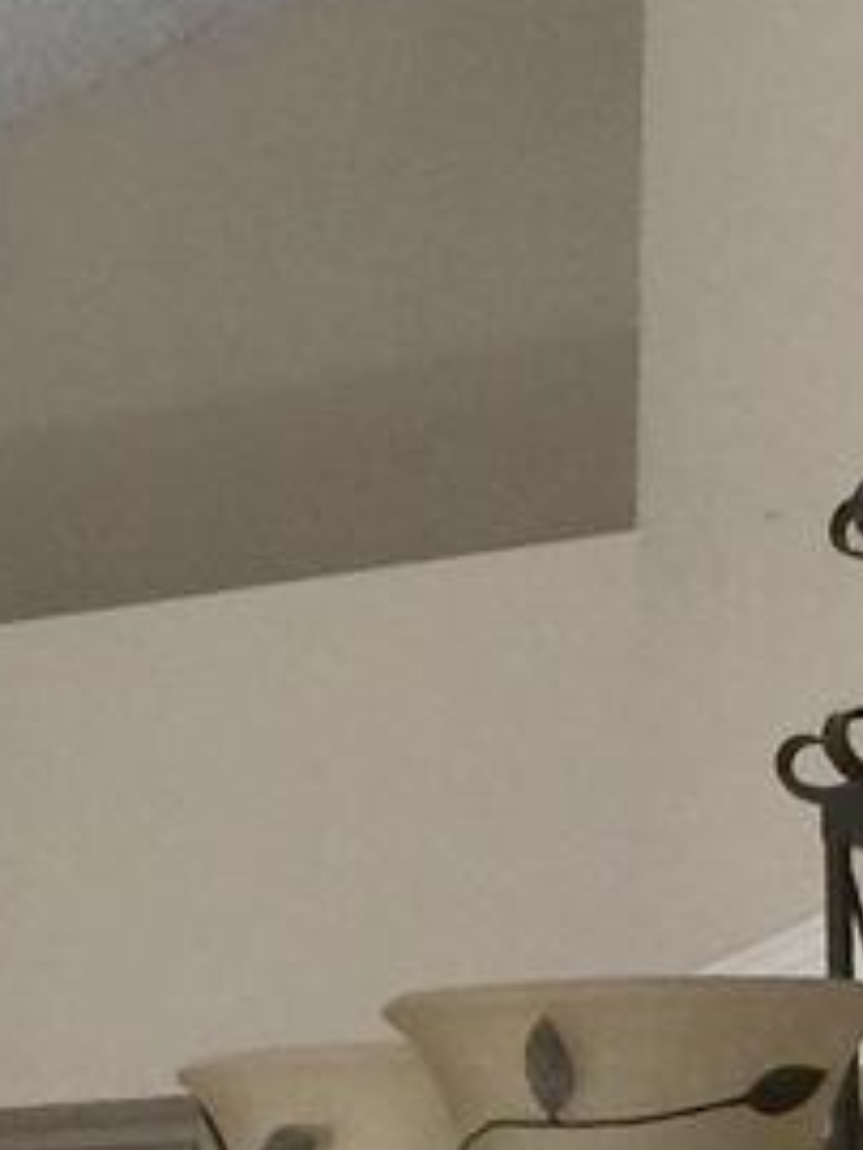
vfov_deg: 10.8
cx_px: -175
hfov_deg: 8.4
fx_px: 5846
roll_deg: +0.4
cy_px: 1783
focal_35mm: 176
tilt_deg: -0.6
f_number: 2.2
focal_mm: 4.15
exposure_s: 1/30
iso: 40
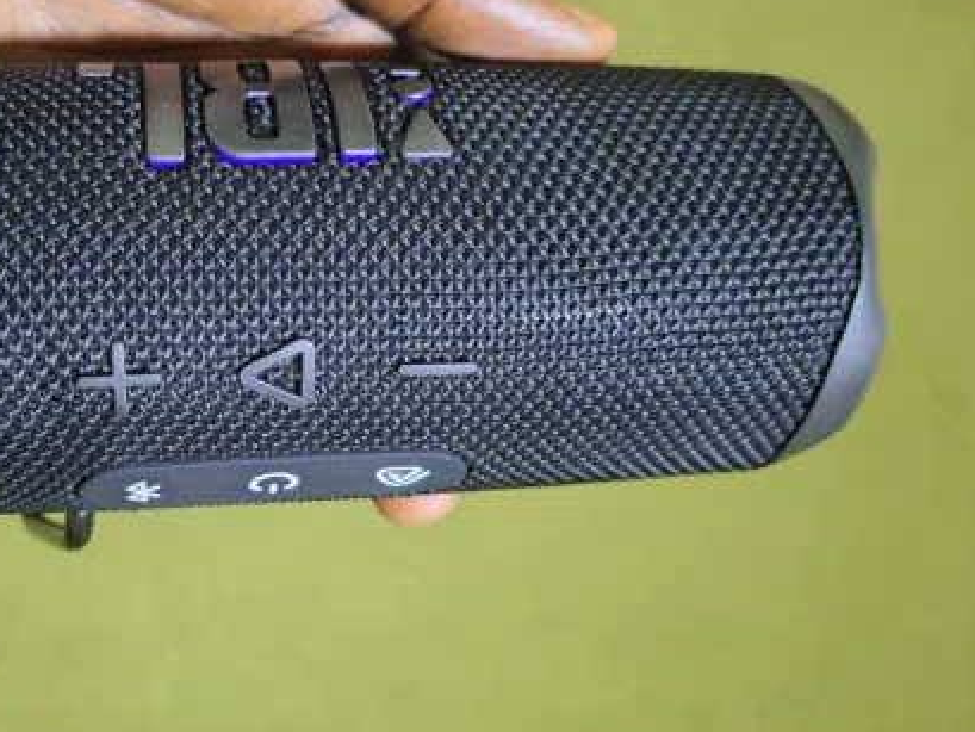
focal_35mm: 36
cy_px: 336
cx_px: 312
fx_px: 1014
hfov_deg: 50.3
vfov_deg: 39.6
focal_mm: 5.54
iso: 1000
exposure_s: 1/20
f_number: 1.8
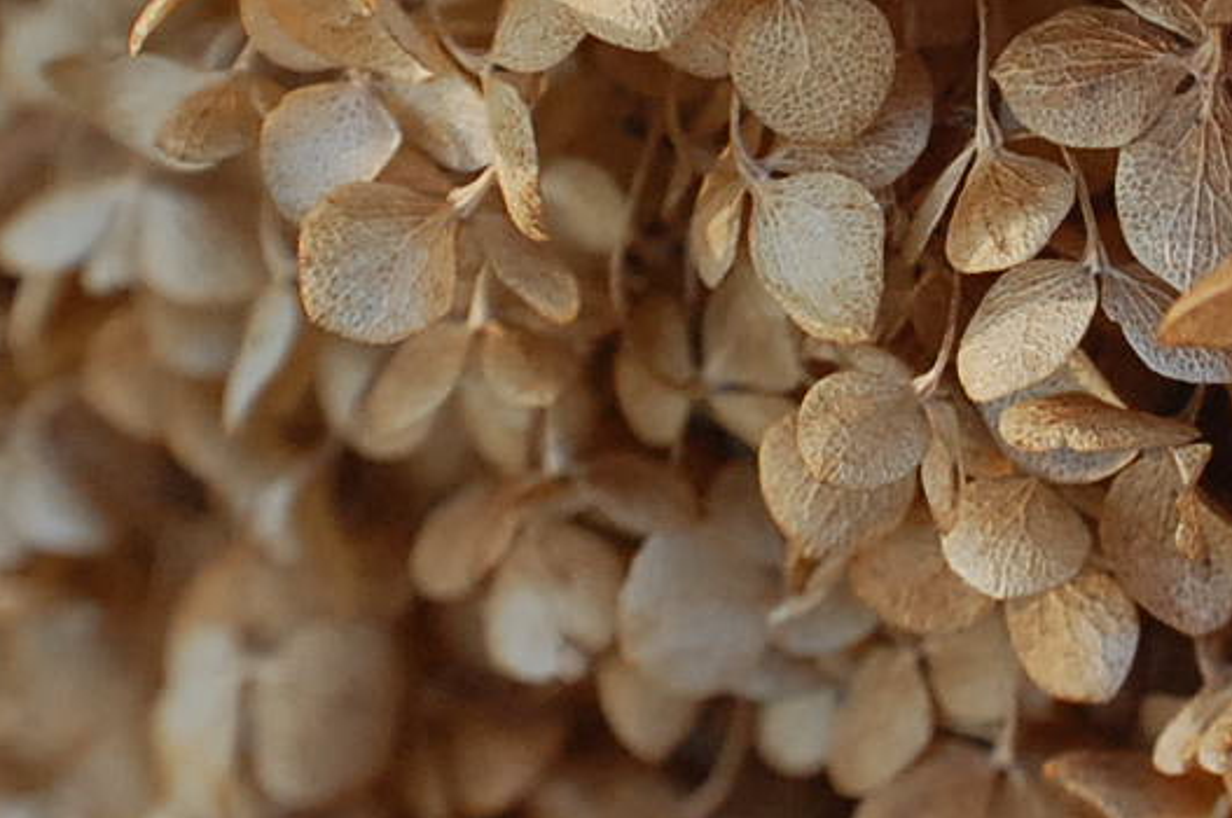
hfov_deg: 8.8
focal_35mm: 235
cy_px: -236
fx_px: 8047
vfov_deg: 5.8
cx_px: 764
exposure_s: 1/400
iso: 1600
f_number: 6.3
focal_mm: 55
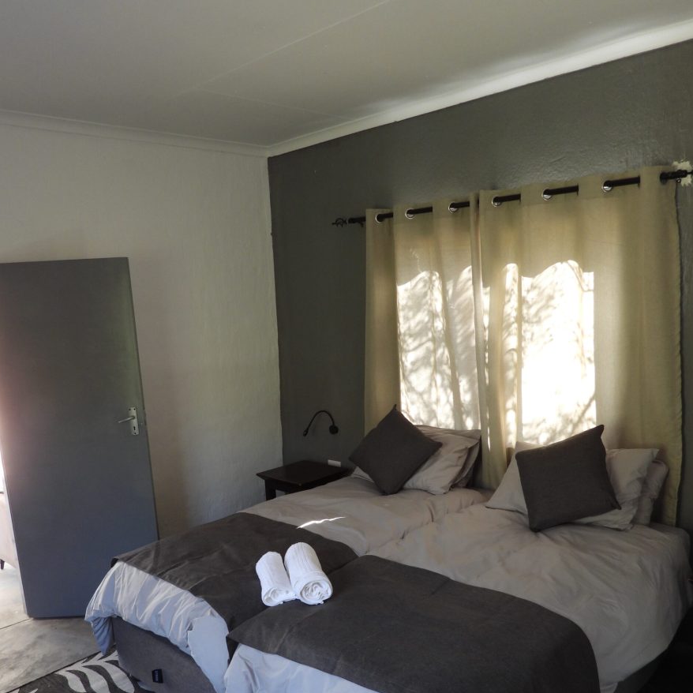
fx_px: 657
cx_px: 343
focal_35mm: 29
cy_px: 448
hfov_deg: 55.6
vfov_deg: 54.7
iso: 160
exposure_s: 1/30
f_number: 2.8
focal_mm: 4.3
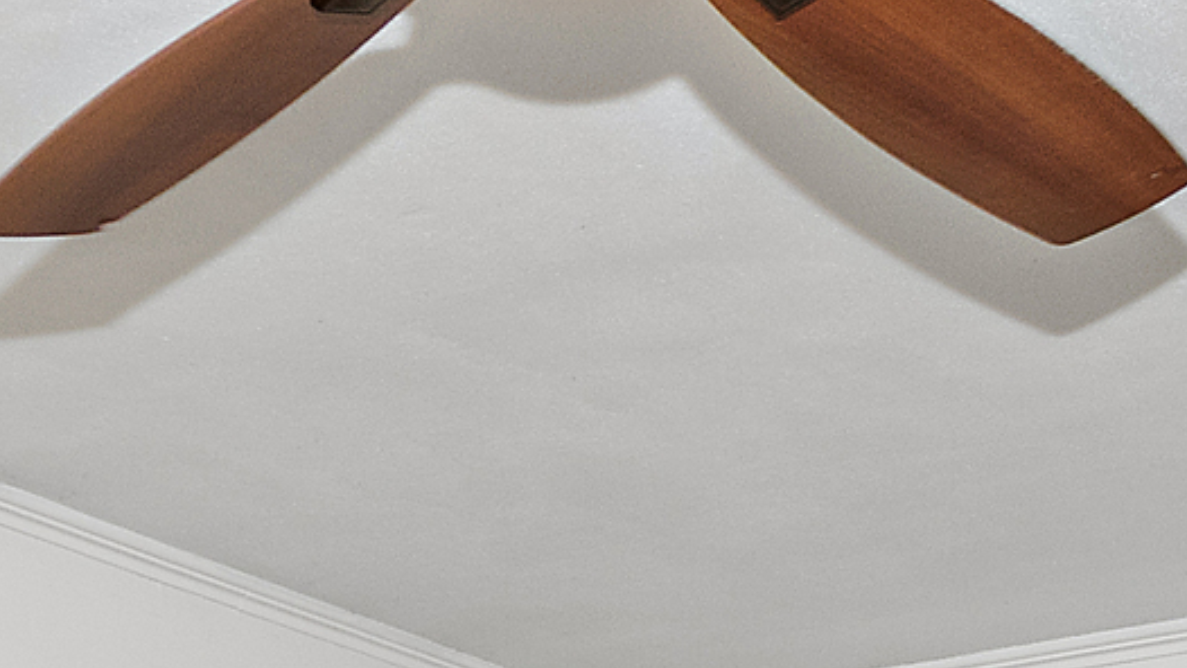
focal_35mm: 106
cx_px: 663
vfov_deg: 9.7
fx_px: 3322
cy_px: 1754
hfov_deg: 20.3
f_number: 6.3
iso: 400
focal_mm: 11.5
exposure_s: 1/60
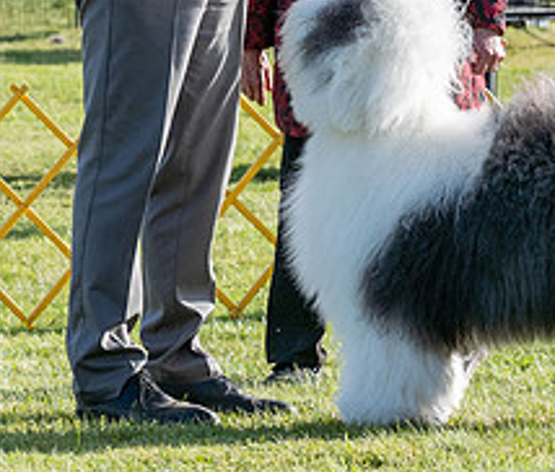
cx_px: 89
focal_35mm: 448
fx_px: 7543
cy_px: -164
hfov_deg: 4.2
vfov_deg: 3.6
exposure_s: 1/1250
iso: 640
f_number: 6.3
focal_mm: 115
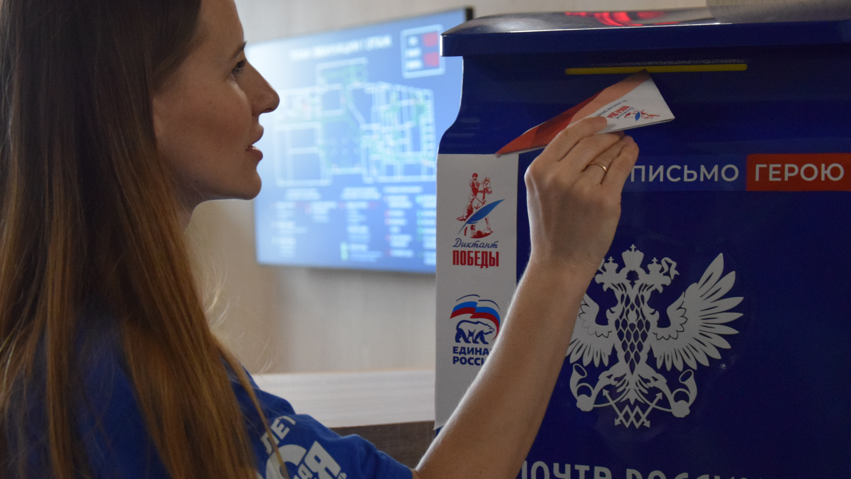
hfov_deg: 29.0
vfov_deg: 16.5
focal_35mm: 73
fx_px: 1647
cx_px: 419
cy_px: 244
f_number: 4.5
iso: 3200
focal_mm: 40
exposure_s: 1/125
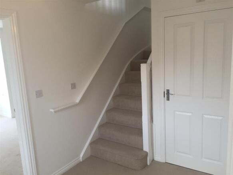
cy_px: 88
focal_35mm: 29
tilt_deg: -10.5
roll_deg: +1.9
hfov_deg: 61.7
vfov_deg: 48.2
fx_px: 195
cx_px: 116
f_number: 2.2
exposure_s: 1/33
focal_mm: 4.15
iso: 40
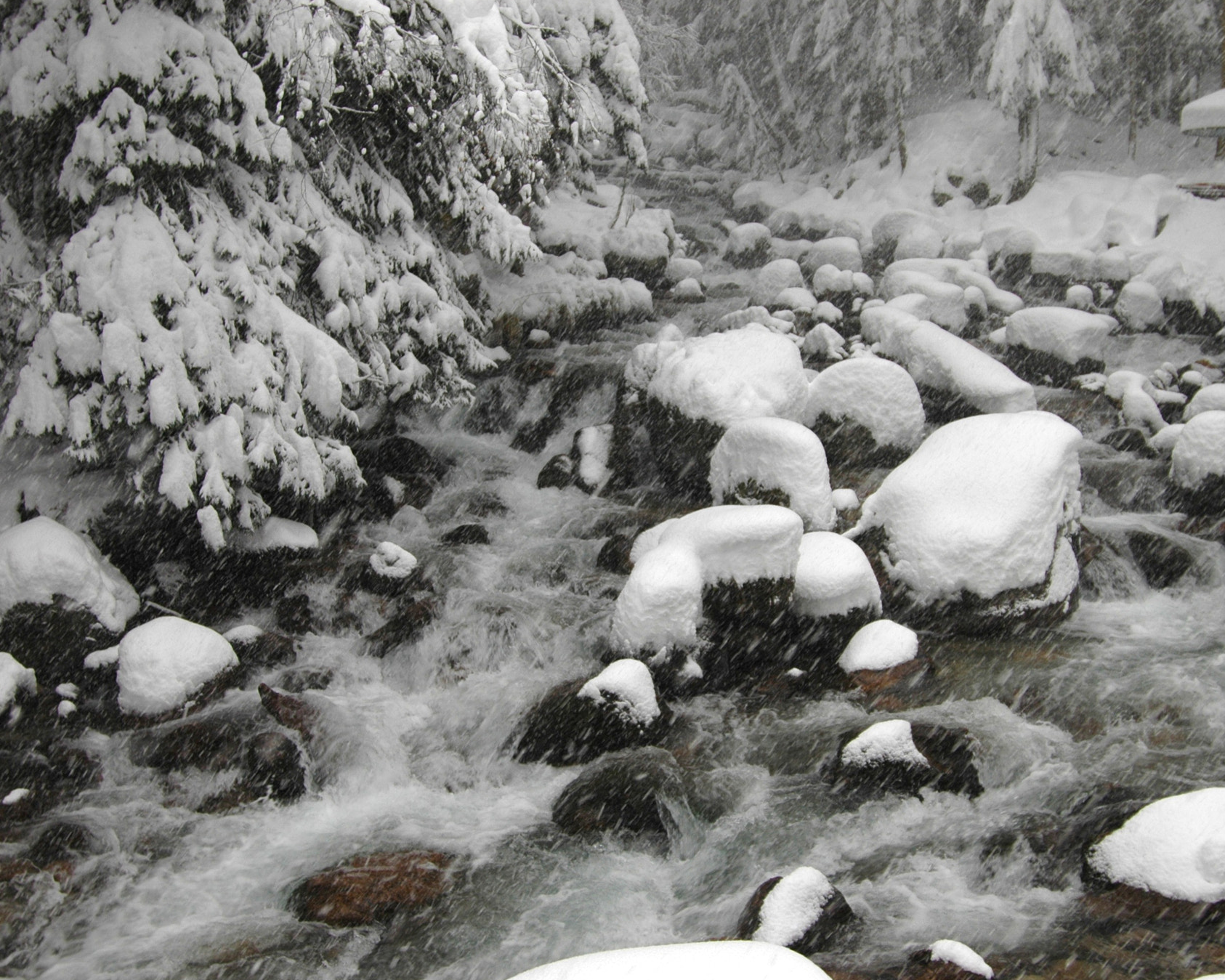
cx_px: 663
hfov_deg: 44.7
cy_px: 492
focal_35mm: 41
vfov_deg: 36.5
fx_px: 1487
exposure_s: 1/100
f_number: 5
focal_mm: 24
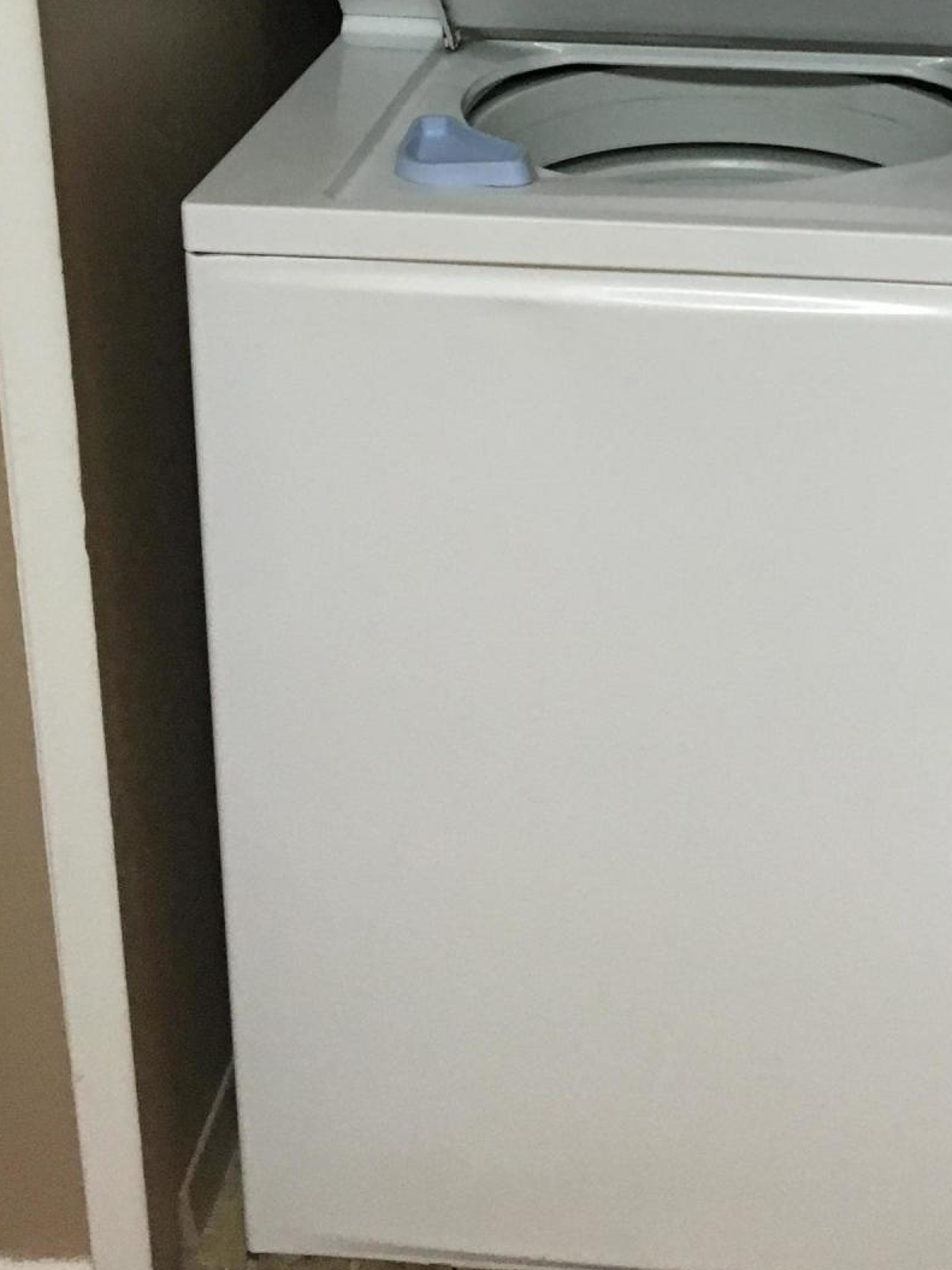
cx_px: 771
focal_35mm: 55
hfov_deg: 26.0
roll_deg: +1.7
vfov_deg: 32.9
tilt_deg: -17.4
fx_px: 2017
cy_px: 100
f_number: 2.2
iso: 200
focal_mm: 4.15
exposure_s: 1/30
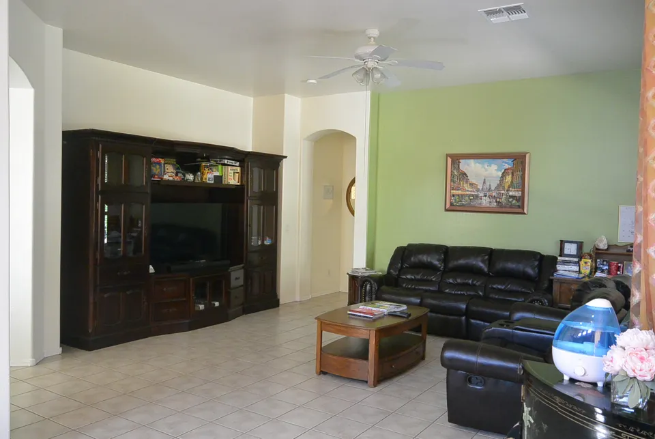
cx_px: 328
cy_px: 220
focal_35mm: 29
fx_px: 528
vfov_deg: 45.1
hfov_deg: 63.6
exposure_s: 1/60
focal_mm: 11
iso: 1400
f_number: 3.5
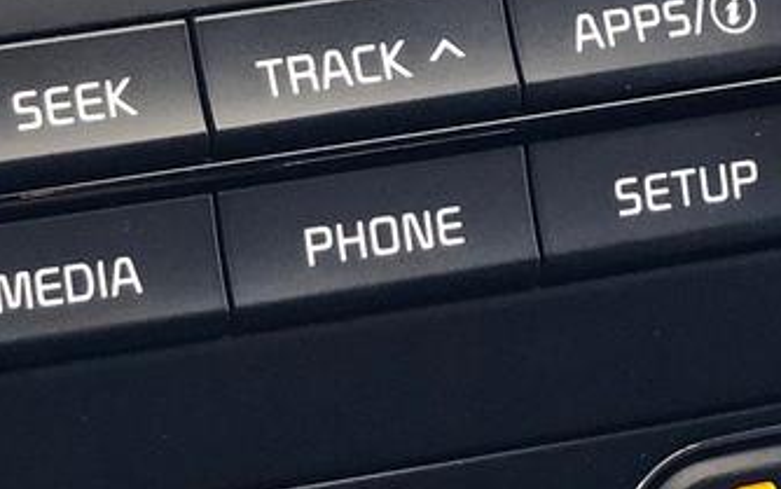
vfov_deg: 6.1
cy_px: -519
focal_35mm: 211
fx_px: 4493
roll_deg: -2.3
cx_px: 147
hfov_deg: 9.9
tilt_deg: -24.3
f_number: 2.4
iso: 125
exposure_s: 1/30
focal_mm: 6
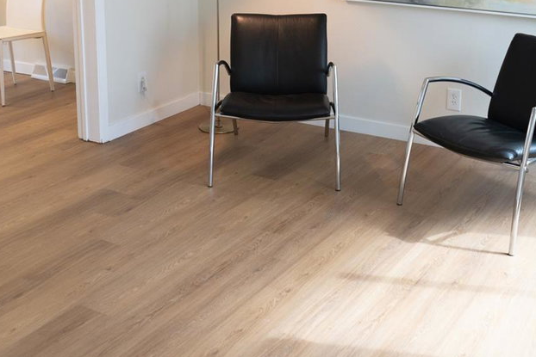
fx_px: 804
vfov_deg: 24.2
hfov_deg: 36.8
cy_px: 23
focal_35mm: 54
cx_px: 231
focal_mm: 28
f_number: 4
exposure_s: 1/200
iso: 1000
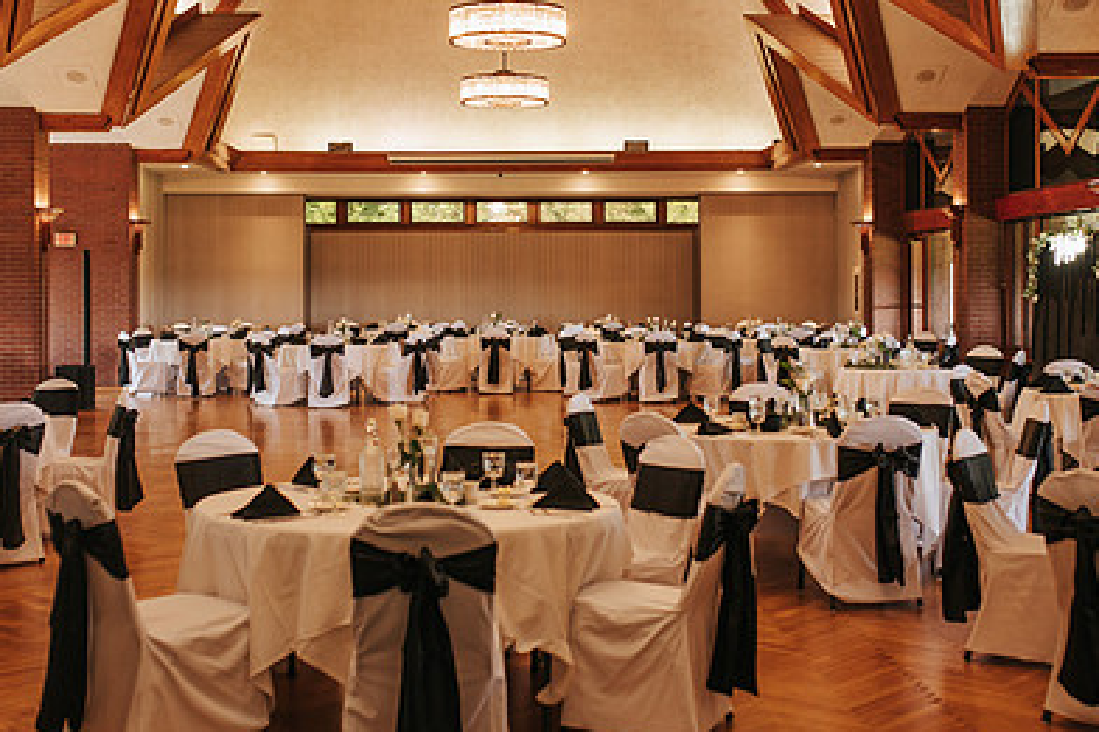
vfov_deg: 25.9
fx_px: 1587
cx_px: 544
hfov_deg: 38.2
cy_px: 272
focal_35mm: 52
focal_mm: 35
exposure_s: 1/100
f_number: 2.8
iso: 640
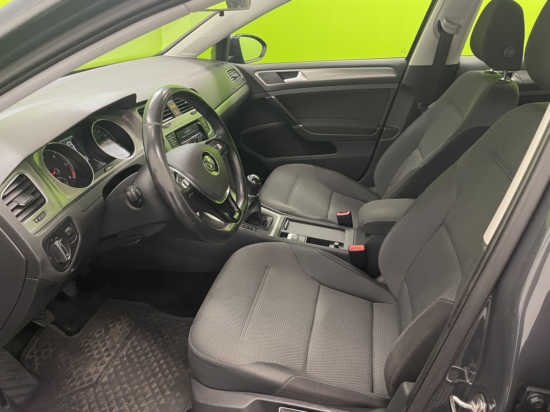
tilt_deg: -27.1
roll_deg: +0.0
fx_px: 413
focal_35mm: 26
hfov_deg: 67.3
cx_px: 275
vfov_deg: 53.1
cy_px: 206
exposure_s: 1/50
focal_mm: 4.2
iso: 125
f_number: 1.6
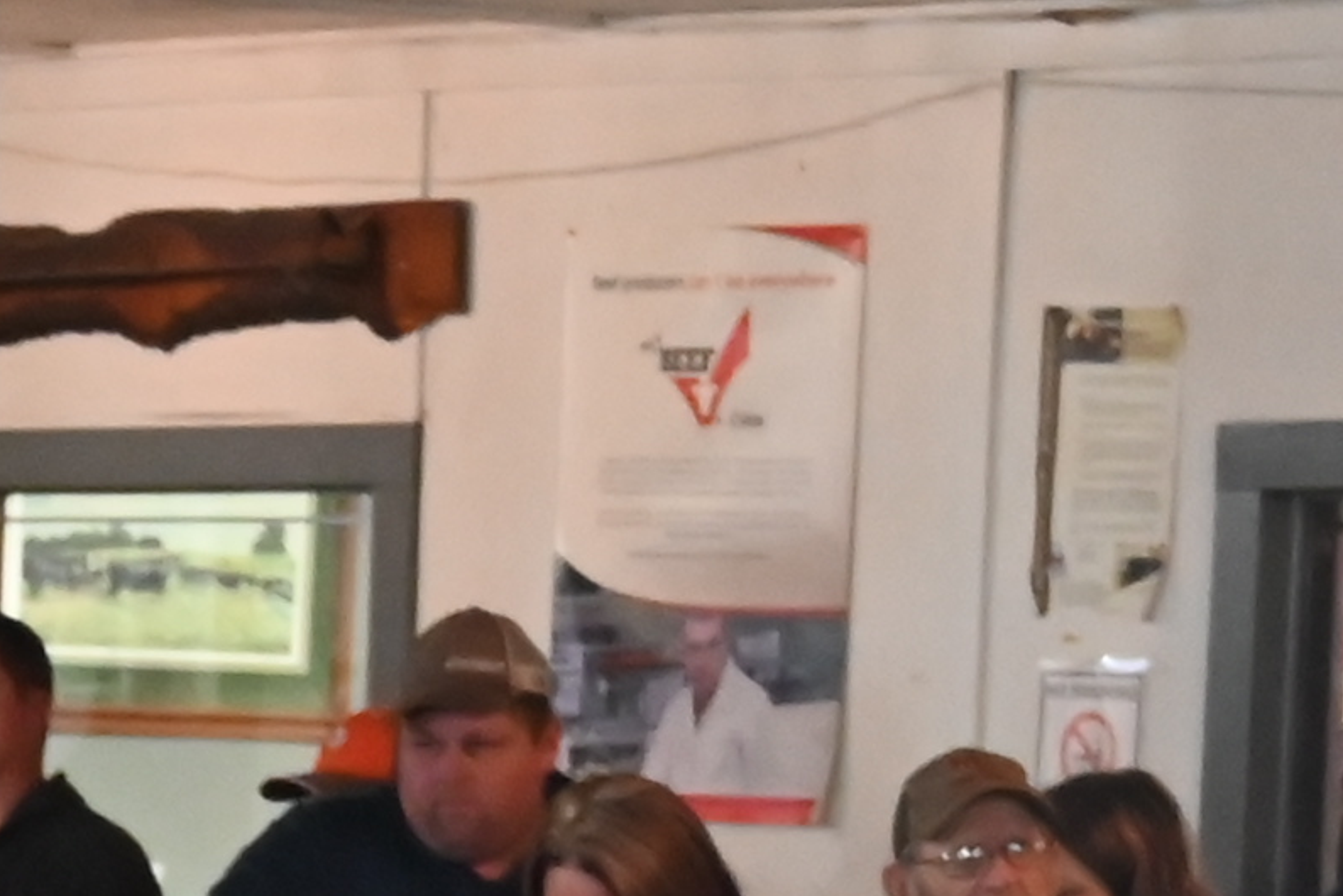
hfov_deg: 6.1
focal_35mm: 326
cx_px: -1416
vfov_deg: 4.1
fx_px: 12165
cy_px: 2489
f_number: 4
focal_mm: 43
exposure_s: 1/100
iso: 3200
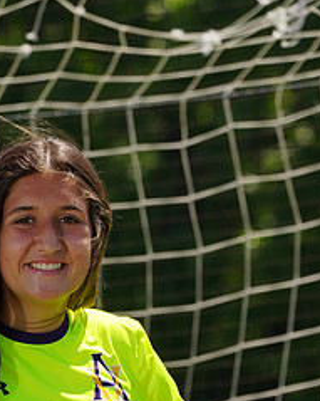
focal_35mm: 905
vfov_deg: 2.1
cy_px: 482
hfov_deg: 1.7
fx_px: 10721
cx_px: 34
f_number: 13
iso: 200
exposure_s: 1/250
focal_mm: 397
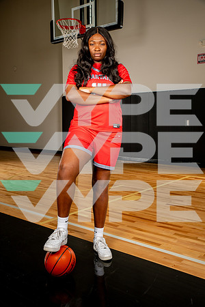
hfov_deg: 36.9
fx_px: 307
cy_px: 154
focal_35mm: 36
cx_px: 102
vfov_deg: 53.1
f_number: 8
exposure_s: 1/400
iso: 250
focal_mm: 36
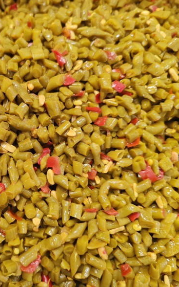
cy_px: 145
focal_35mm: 39
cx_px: 26
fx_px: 304
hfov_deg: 31.6
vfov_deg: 50.4
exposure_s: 1/50
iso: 1000
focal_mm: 6.12
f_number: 1.9
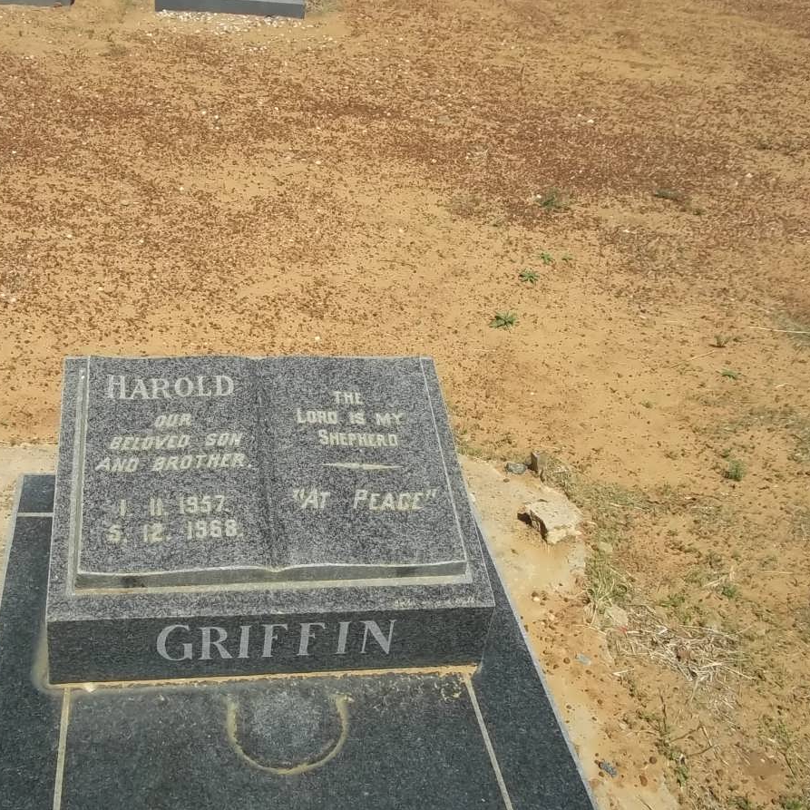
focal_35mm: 38
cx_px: 271
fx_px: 1006
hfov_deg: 43.3
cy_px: 406
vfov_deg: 43.9
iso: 80
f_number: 5.5
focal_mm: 5.7
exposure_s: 1/640
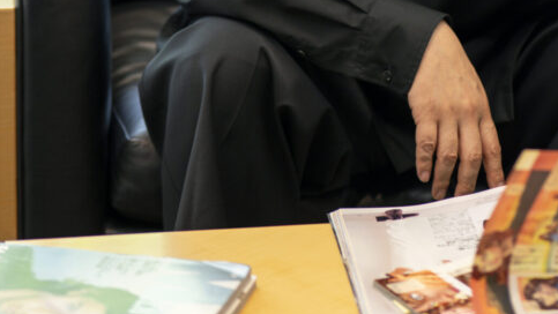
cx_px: 468
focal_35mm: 130
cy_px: -79
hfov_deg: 16.3
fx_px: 1924
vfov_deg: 9.2
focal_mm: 50
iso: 320
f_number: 2
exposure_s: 1/160
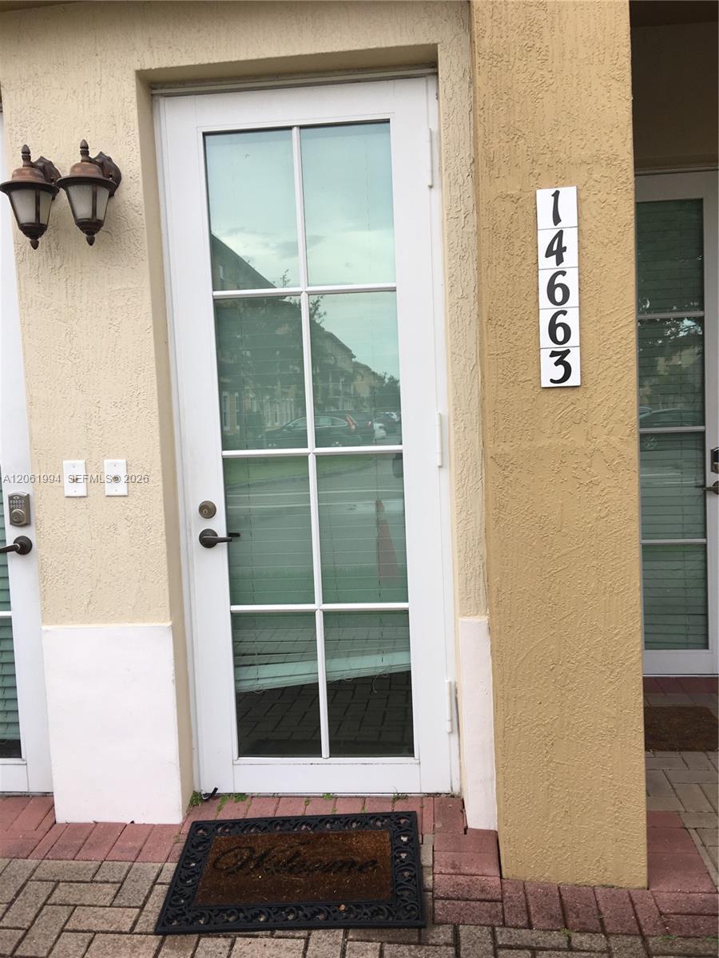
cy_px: 479
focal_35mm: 29
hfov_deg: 48.2
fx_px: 803
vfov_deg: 61.7
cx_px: 360
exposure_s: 1/140
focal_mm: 4.15
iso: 25
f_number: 2.2
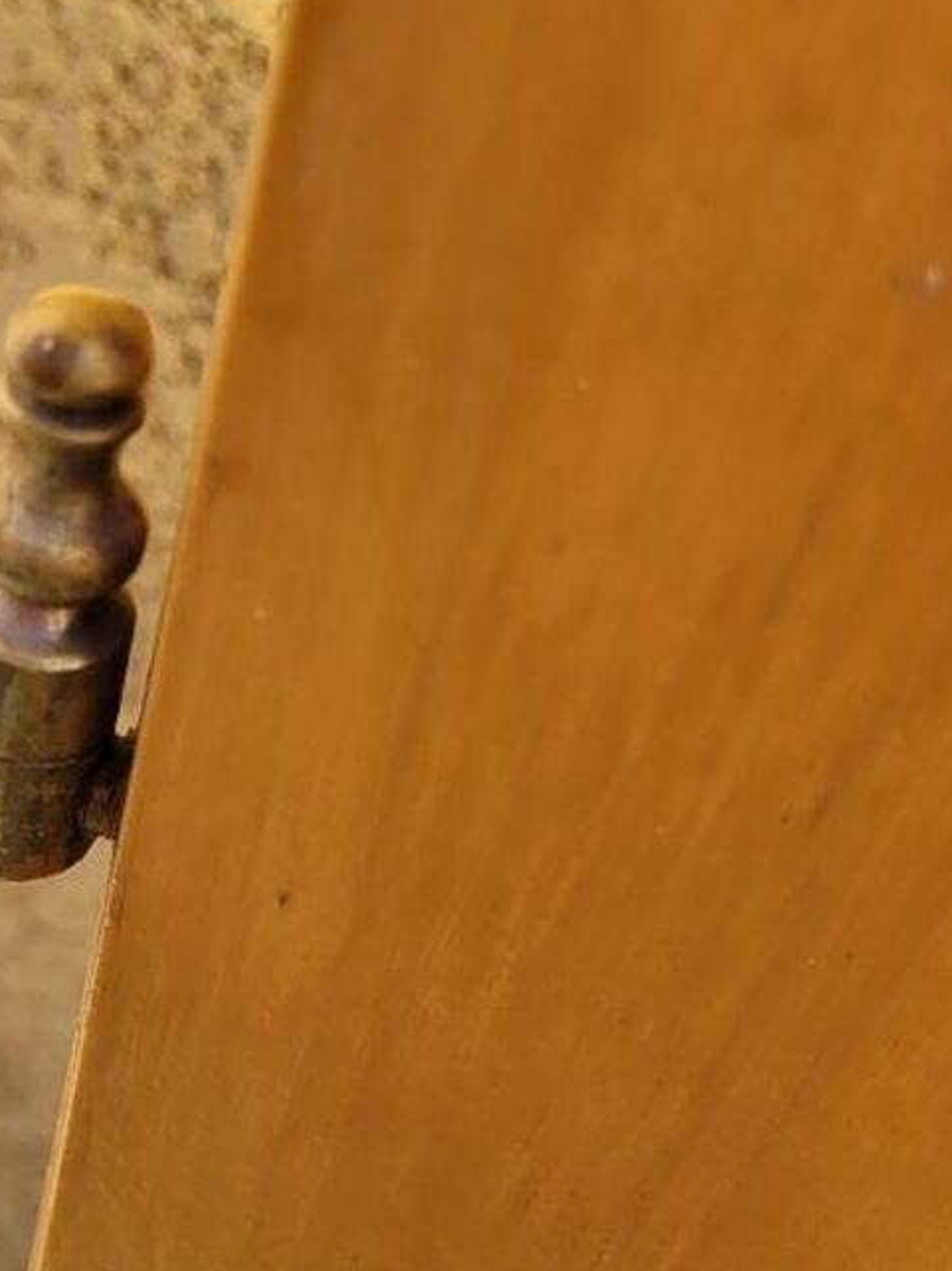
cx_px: 186
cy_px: 581
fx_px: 1981
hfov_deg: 26.5
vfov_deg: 35.5
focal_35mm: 54
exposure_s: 1/588
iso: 40
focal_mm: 5.4
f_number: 1.8
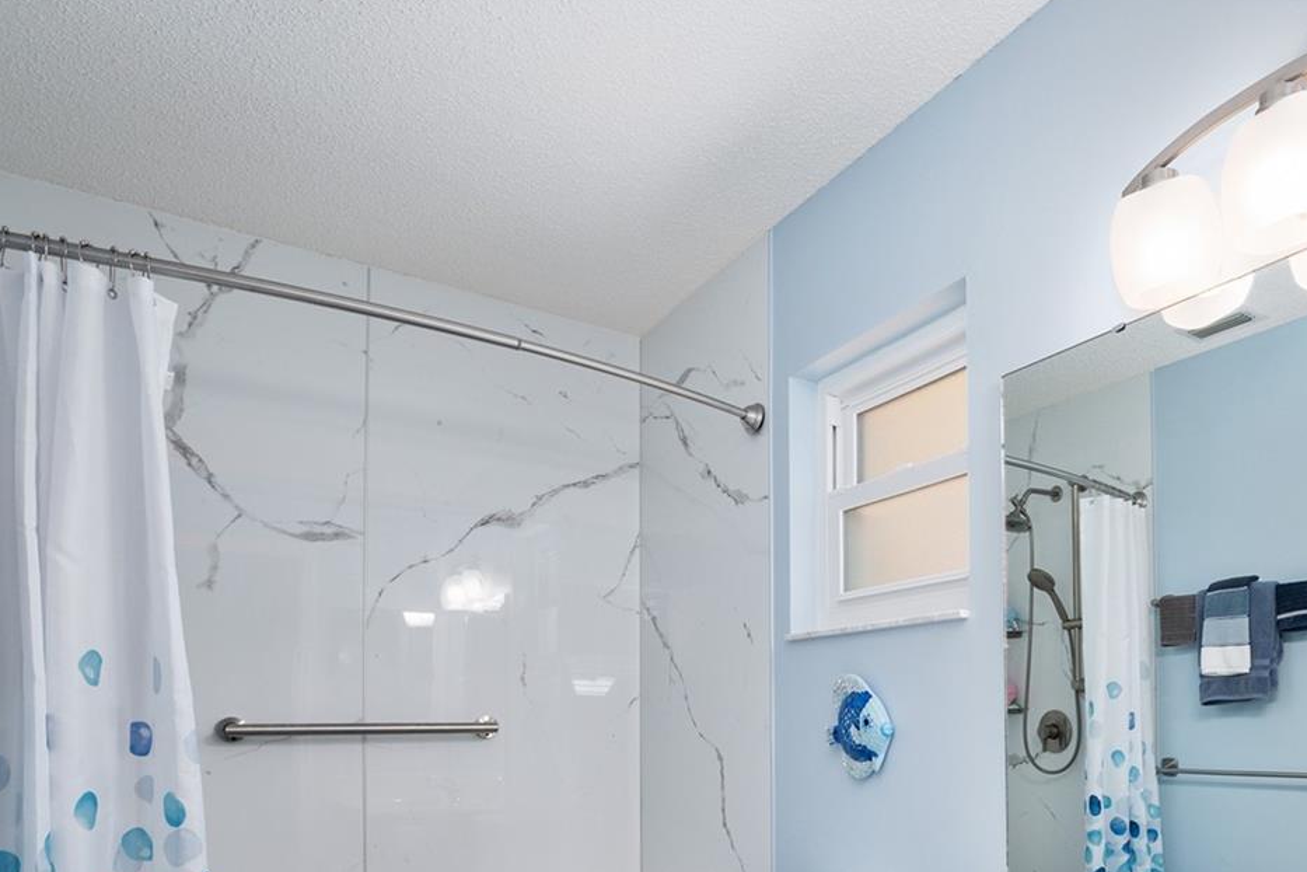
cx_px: 919
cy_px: 737
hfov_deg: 70.5
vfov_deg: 49.0
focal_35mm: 24
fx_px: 871
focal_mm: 14
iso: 500
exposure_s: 1/6
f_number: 7.1
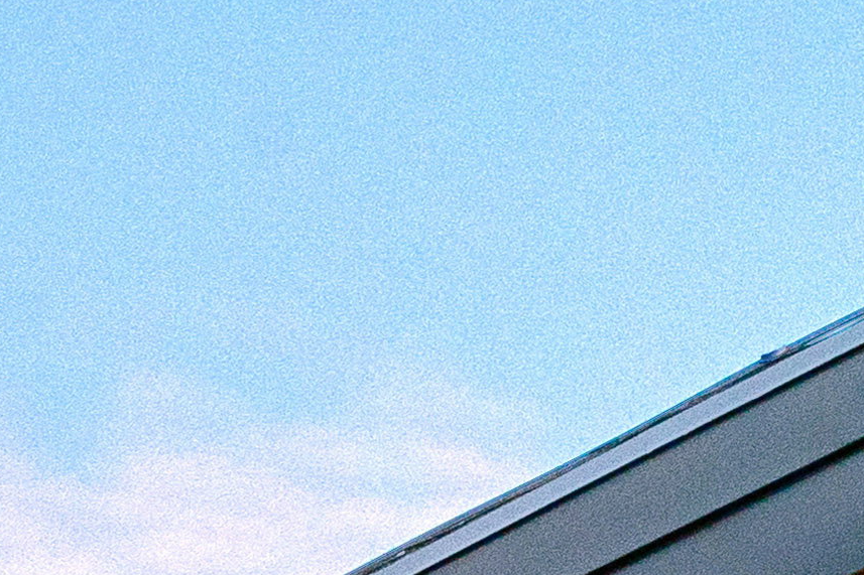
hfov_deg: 13.8
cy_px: 1946
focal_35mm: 112
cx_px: -1134
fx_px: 2687
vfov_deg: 8.9
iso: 1250
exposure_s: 1/40
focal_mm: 16
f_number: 9
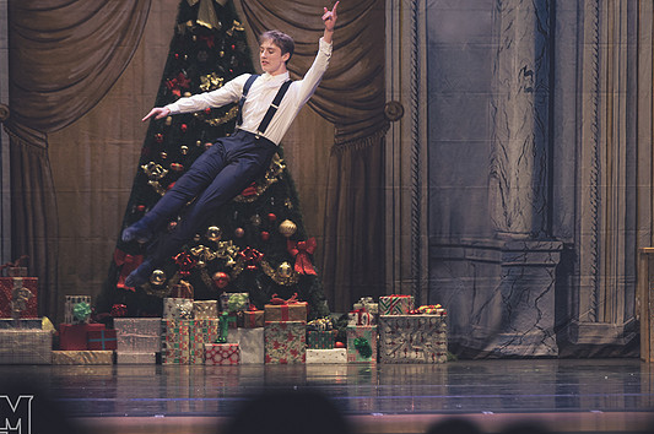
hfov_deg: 8.4
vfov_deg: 5.6
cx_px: 307
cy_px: 227
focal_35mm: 245
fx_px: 4445
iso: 720
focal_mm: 150
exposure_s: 1/320
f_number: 2.8
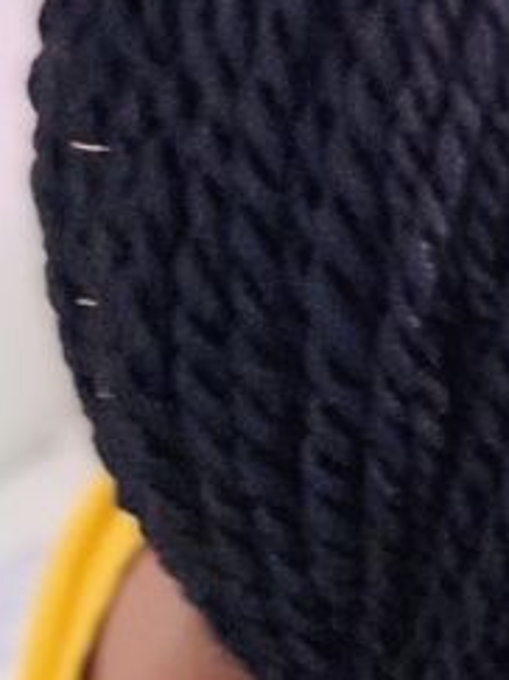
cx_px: 582
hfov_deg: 17.9
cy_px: 48
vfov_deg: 23.9
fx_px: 1550
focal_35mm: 79
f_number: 2.2
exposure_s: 1/30
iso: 400
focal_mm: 2.87
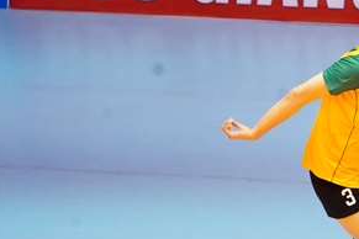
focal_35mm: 692
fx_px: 6900
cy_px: 125
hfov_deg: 3.0
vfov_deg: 2.0
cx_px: 366
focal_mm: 303
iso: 12800
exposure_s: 1/640
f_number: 5.6
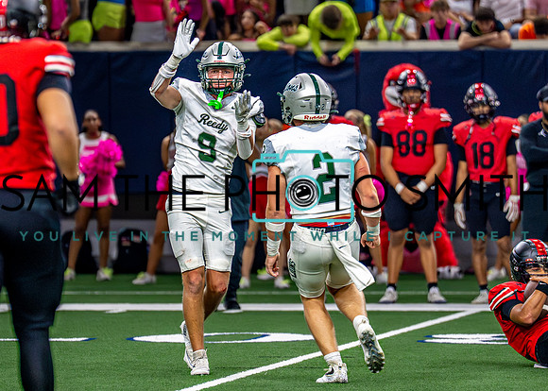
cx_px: 220
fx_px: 6816
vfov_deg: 3.3
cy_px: 191
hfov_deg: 4.6
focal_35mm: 438
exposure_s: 1/1600
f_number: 2.8
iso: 4000
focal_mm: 200
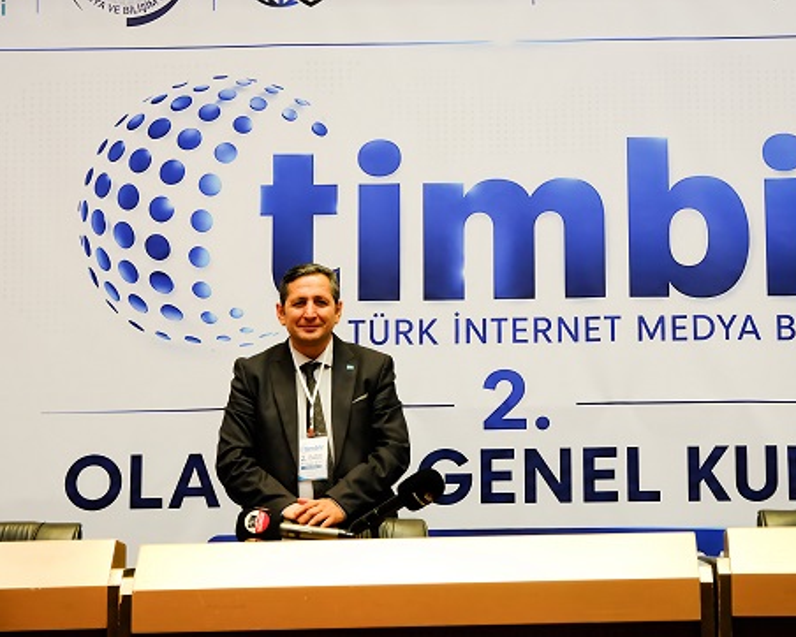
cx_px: 475
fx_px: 2003
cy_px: 318
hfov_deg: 22.4
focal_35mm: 85
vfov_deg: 18.1
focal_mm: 50
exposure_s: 1/210
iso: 4000
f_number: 5
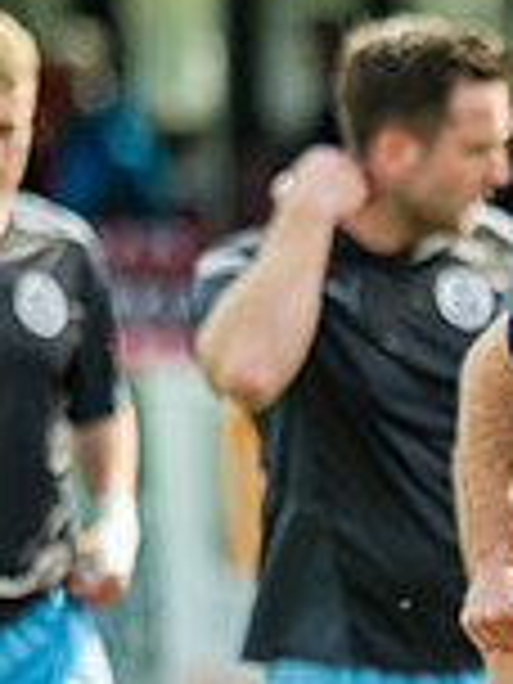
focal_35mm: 865
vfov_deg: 2.3
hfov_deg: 1.7
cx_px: 1200
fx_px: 17092
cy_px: 729
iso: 100
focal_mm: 135
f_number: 1.8
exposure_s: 1/1600
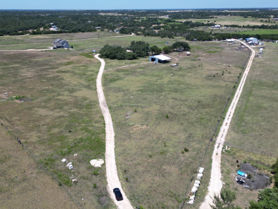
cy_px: 116
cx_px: 125
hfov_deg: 56.7
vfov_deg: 44.1
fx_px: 257
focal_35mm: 32
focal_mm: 6.72
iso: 110
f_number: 1.7
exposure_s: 1/2500
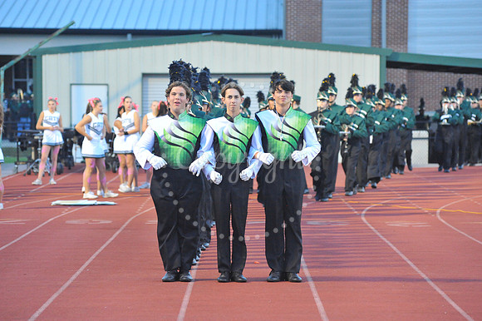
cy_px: 160
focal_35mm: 185
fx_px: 2475
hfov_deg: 11.1
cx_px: 241
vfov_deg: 7.4
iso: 5000
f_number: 5.6
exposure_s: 1/250
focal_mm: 185
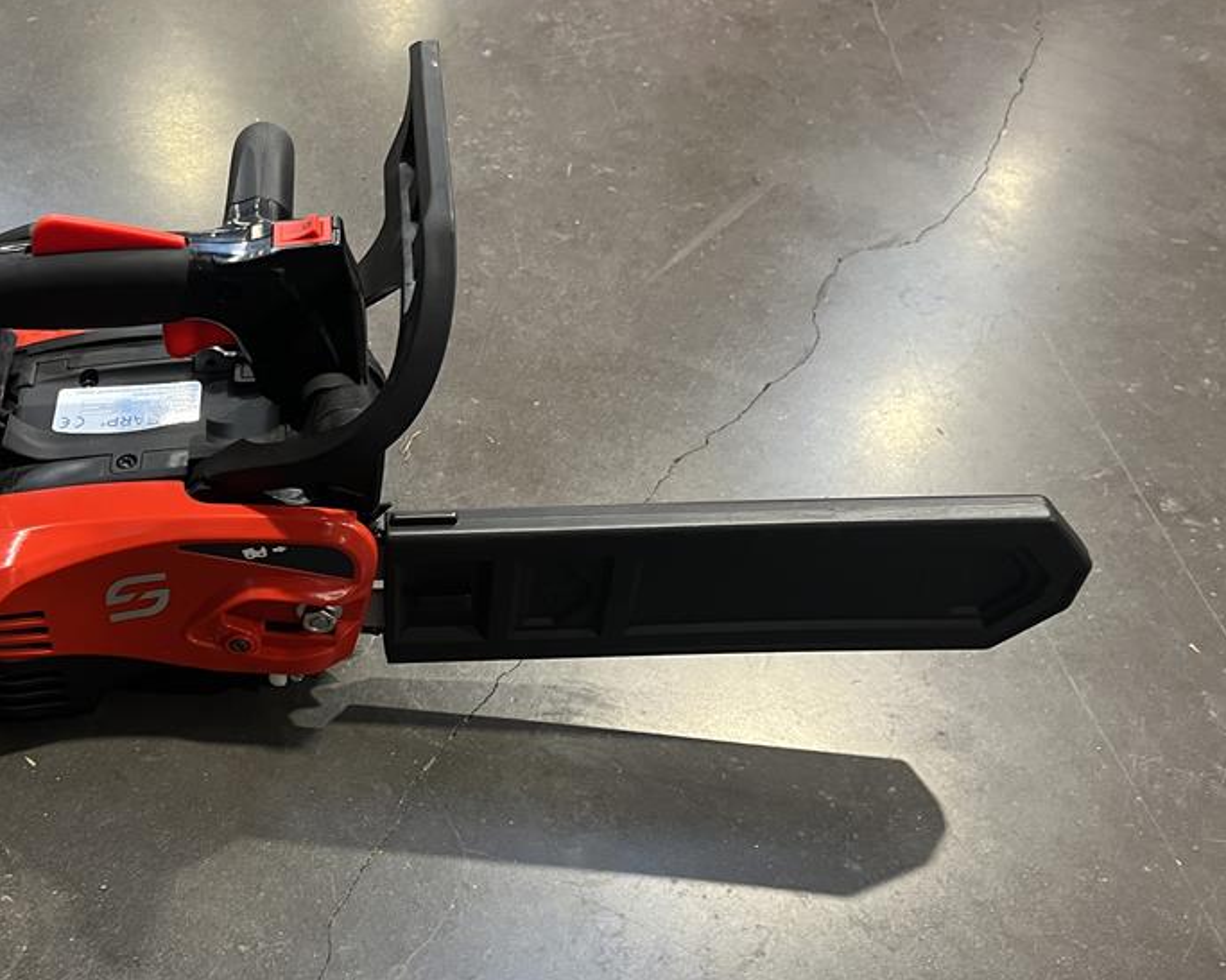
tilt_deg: -48.0
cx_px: 314
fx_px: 1379
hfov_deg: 46.3
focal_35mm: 38
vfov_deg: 39.0
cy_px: 582
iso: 200
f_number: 1.6
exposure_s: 1/50
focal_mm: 5.1
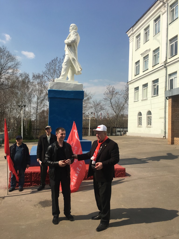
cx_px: 90
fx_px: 200
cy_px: 120
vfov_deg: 61.7
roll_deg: -1.6
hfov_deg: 48.2
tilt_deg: +1.7
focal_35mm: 29
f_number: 2.2
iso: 25
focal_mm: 4.15
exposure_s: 1/2959
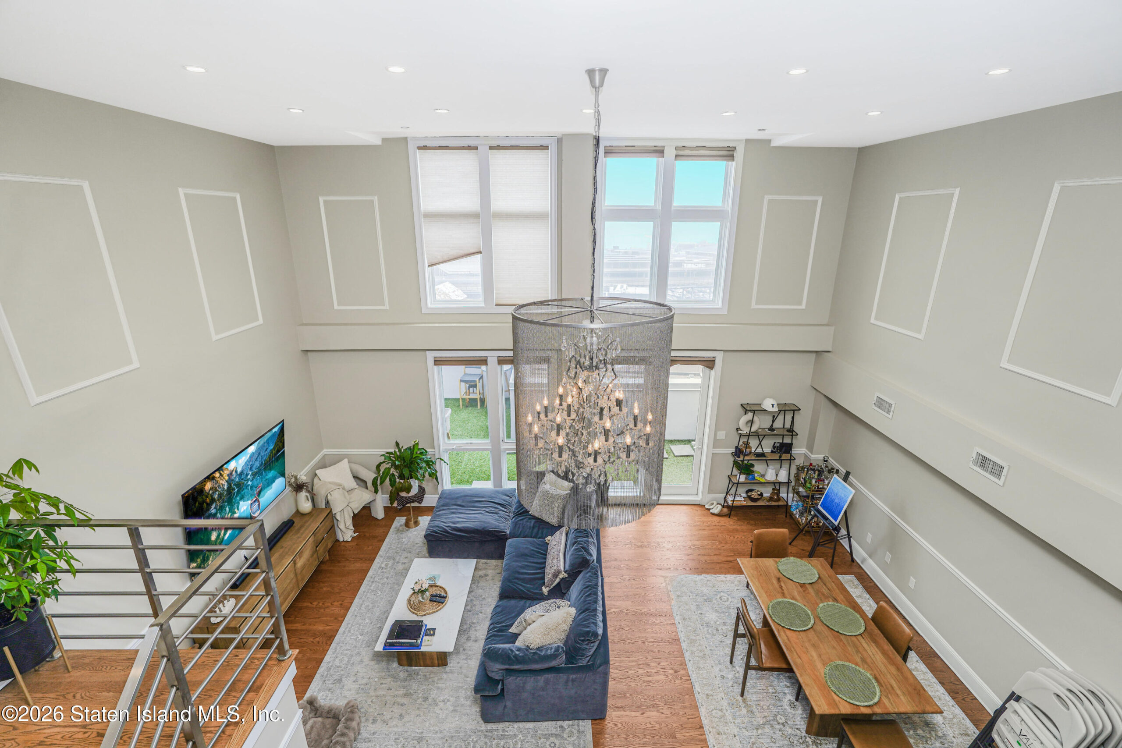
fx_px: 499
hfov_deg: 96.7
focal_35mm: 16
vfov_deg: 73.8
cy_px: 374
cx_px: 561
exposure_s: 1/50
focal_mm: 16
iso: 50
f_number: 5
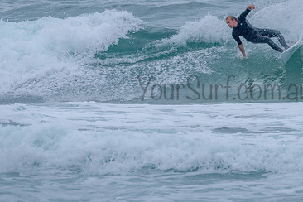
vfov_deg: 1.4
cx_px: 223
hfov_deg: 2.1
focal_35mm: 972
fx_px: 8180
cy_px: 45
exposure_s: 1/2000
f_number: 5.6
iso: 1100
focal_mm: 500
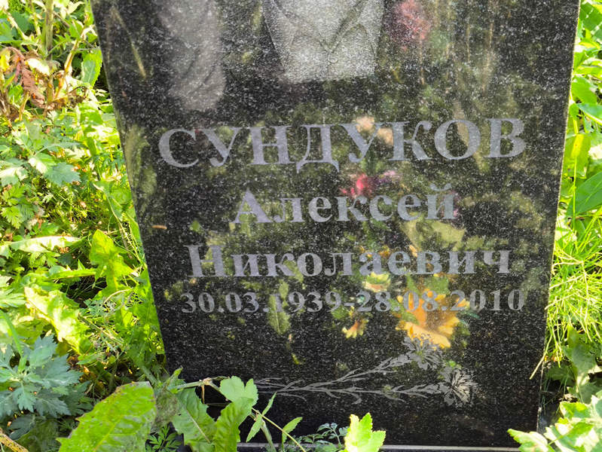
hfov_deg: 38.2
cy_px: 226
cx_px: 301
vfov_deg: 29.1
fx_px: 870
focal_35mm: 50
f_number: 1.7
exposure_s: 1/139
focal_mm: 4.71
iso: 50
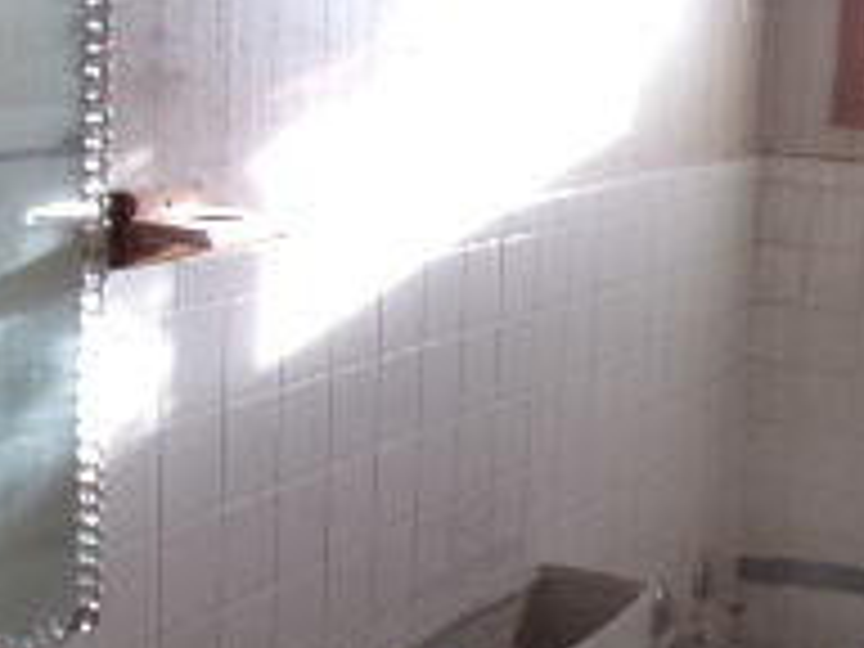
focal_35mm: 80
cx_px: 675
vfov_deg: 18.4
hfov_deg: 24.1
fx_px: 1997
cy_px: 274
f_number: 3.3
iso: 80
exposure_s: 1/50
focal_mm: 4.3
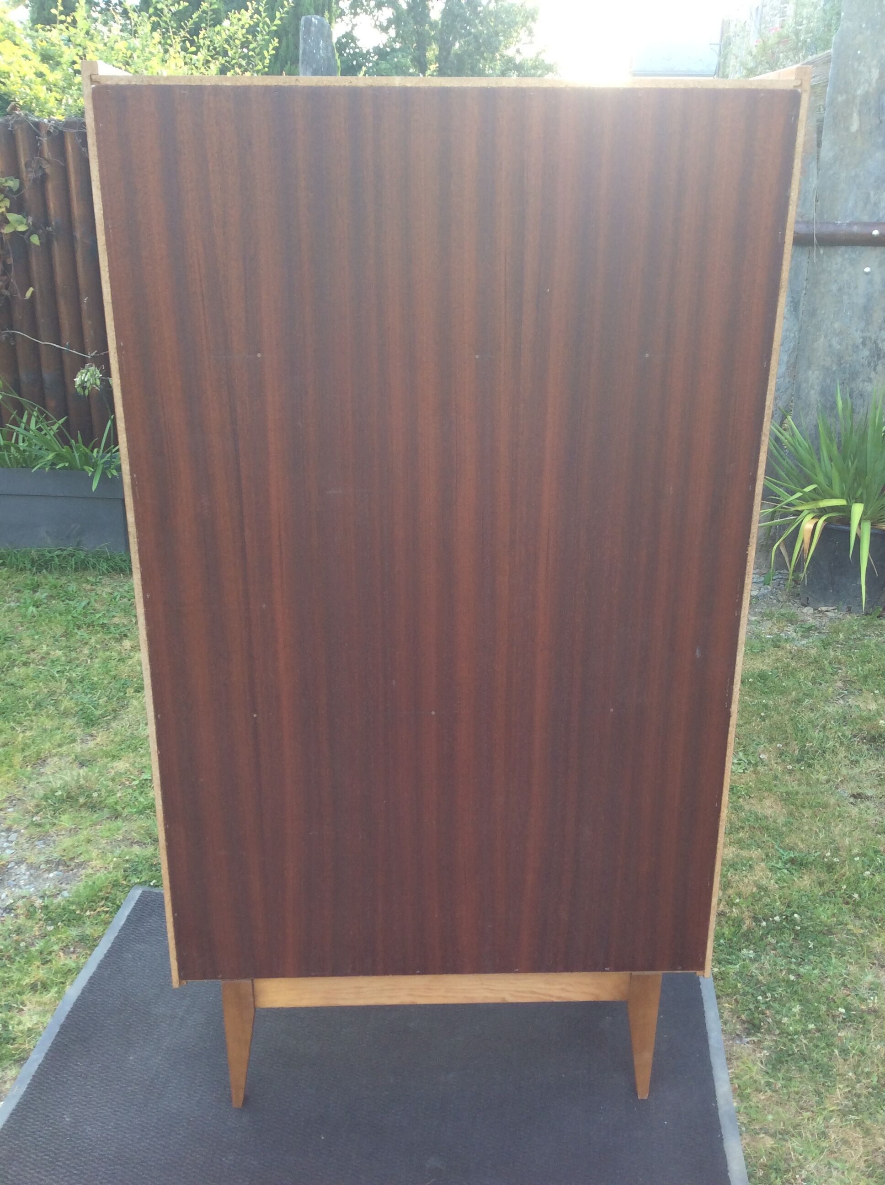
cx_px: 442
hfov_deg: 44.1
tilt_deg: -22.3
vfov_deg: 56.9
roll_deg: -1.1
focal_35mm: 32
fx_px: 1094
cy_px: 592
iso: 32
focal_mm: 3.3
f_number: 2.4
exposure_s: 1/50
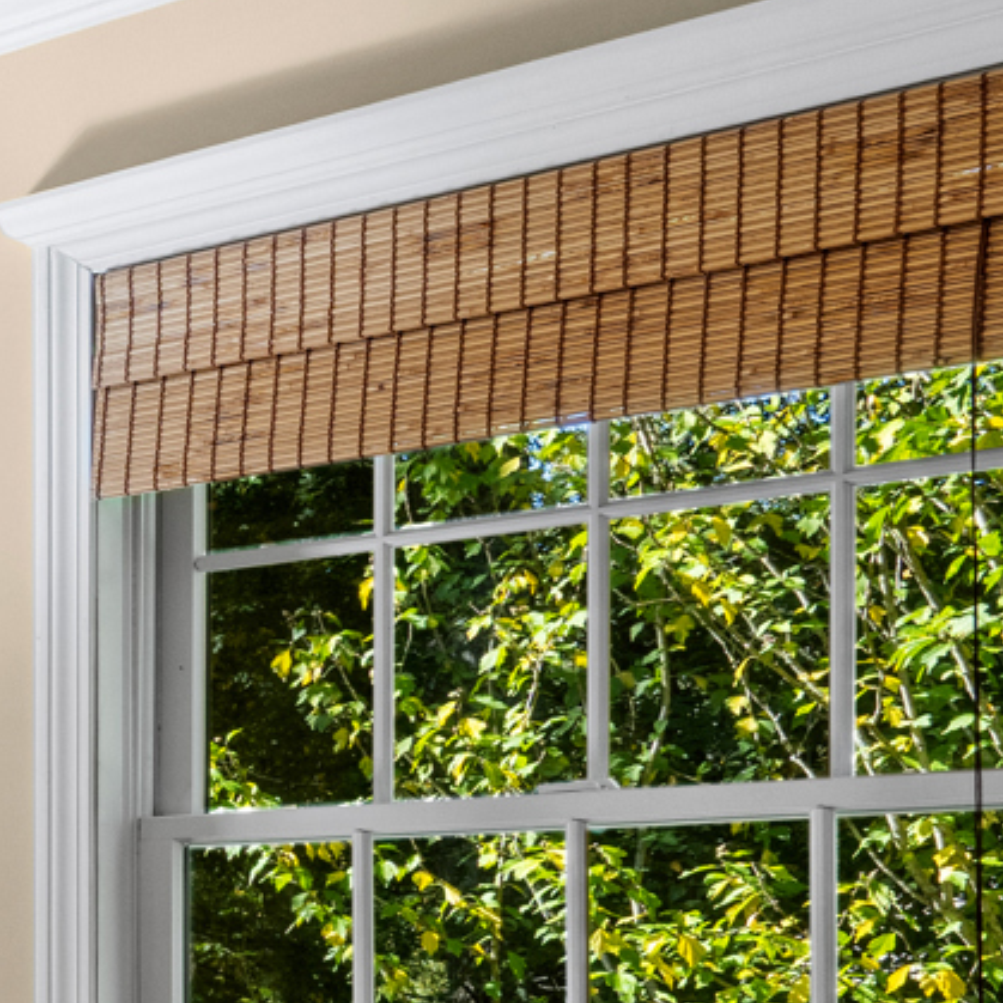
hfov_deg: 14.2
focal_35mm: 76
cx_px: -1477
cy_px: 966
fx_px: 2491
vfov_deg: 22.0
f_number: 9
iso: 400
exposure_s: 1/10
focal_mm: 15
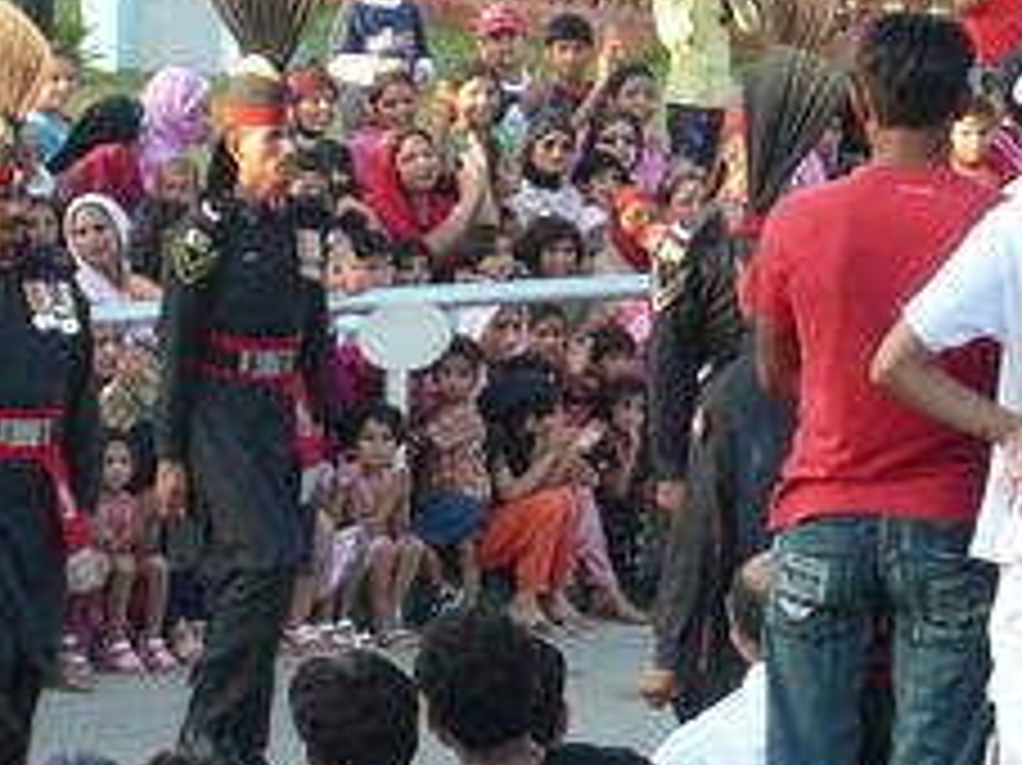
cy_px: 328
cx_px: 315
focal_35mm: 288
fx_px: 8498
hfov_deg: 6.9
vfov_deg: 5.2
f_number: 5.6
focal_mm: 16.8
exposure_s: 1/50
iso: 100
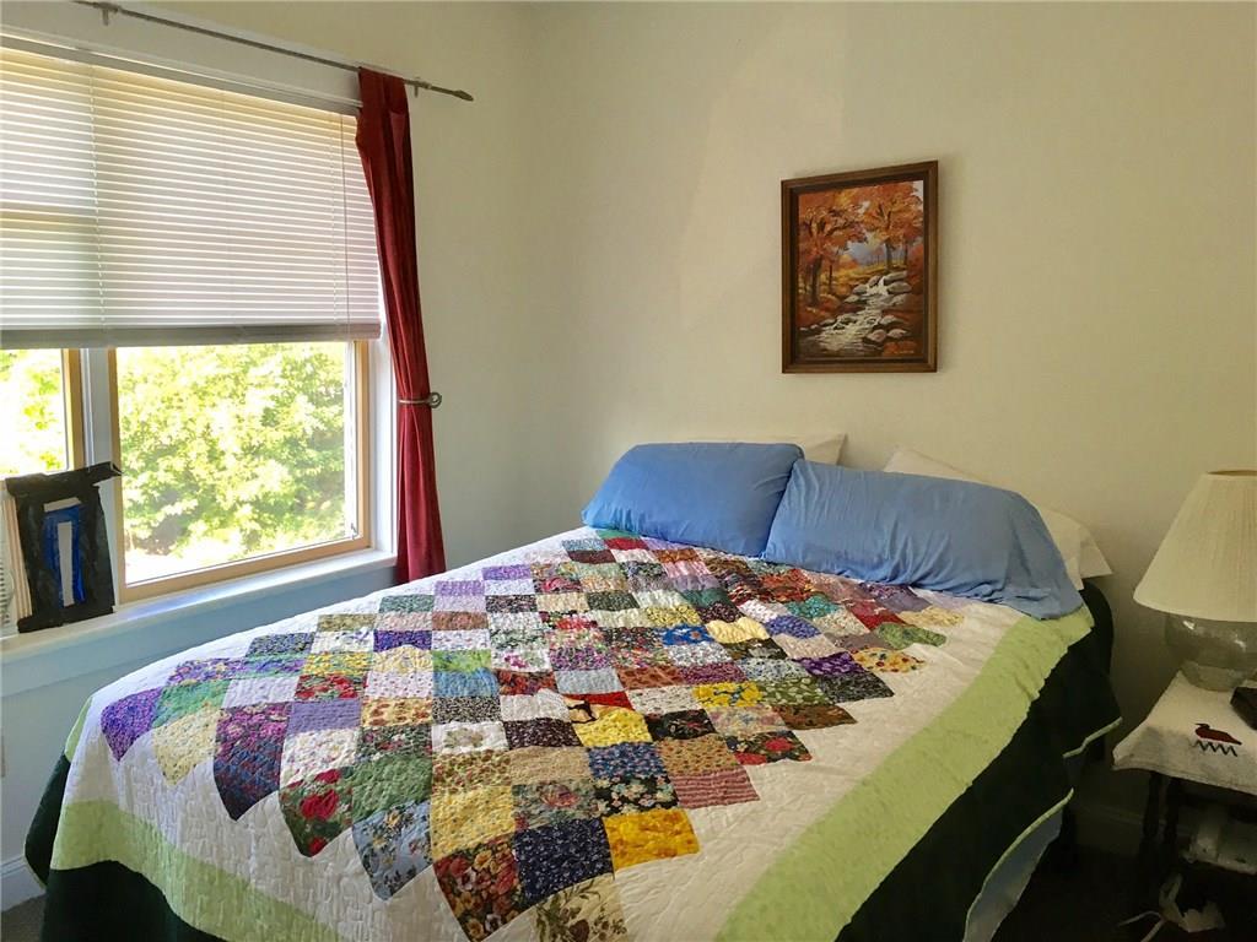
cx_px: 628
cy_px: 471
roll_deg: -1.2
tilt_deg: -9.4
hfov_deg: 61.7
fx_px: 1053
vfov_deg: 48.2
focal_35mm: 29
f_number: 2.2
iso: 32
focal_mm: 4.15
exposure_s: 1/30
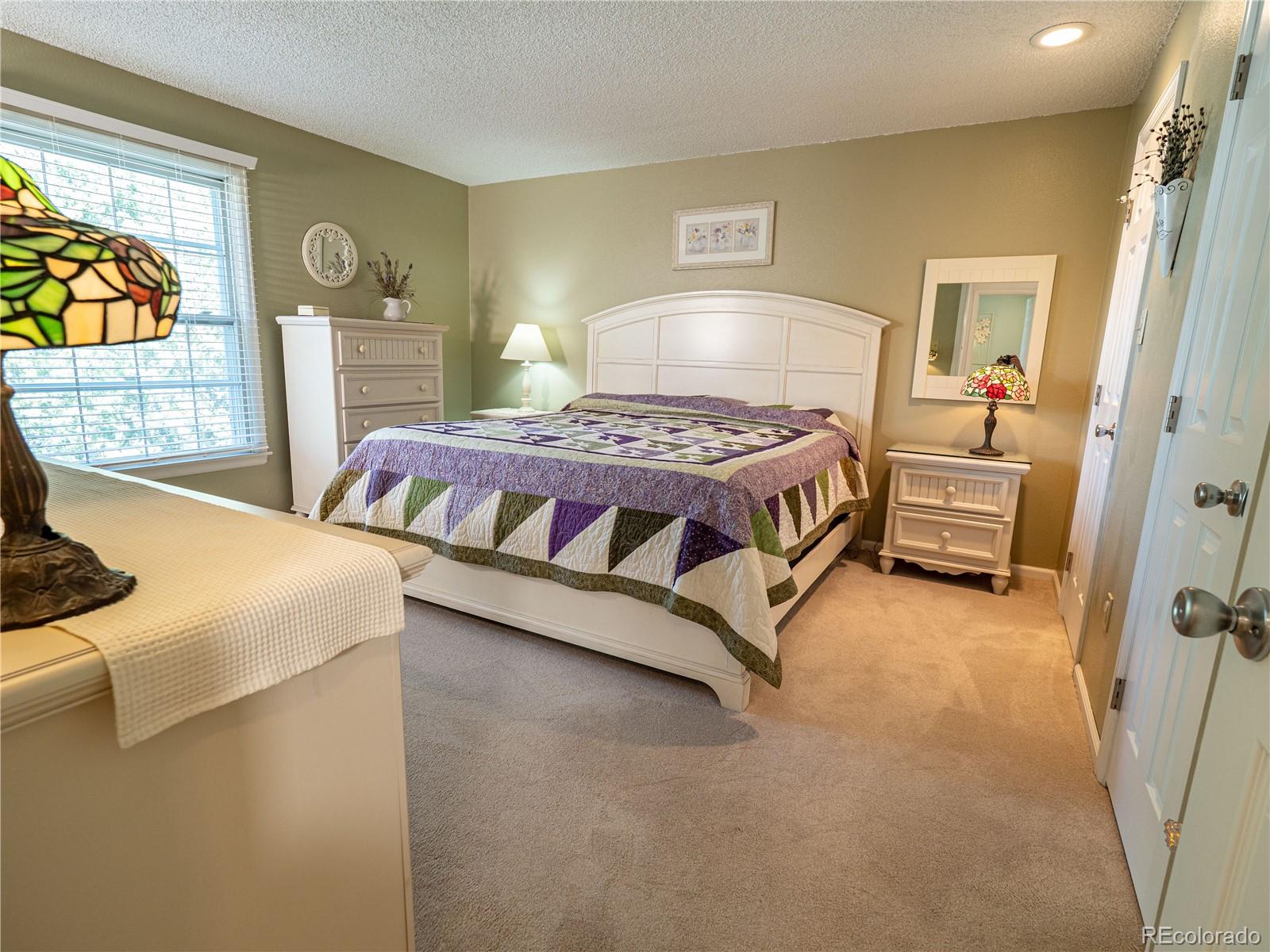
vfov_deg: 71.6
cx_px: 635
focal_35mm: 18
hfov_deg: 87.8
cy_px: 476
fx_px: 660
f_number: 4.5
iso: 200
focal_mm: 9
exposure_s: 1/15
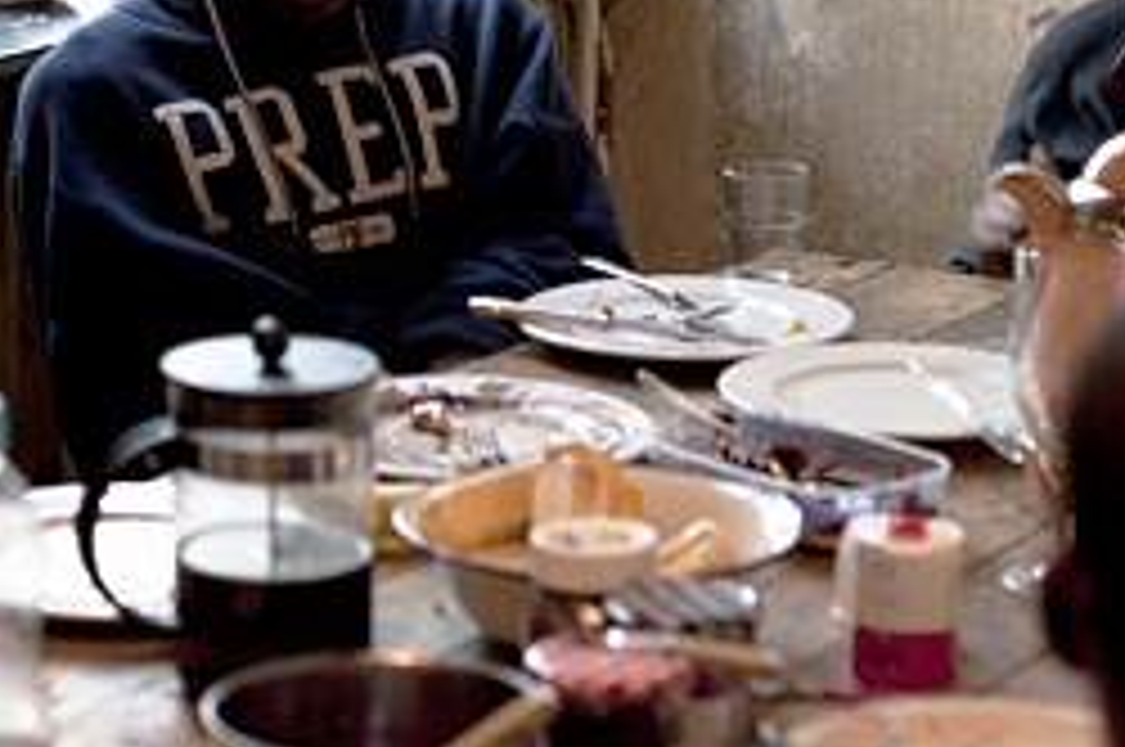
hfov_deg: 16.0
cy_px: -18
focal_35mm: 128
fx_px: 3995
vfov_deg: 10.6
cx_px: 284
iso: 400
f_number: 2.8
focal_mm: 50
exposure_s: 1/30
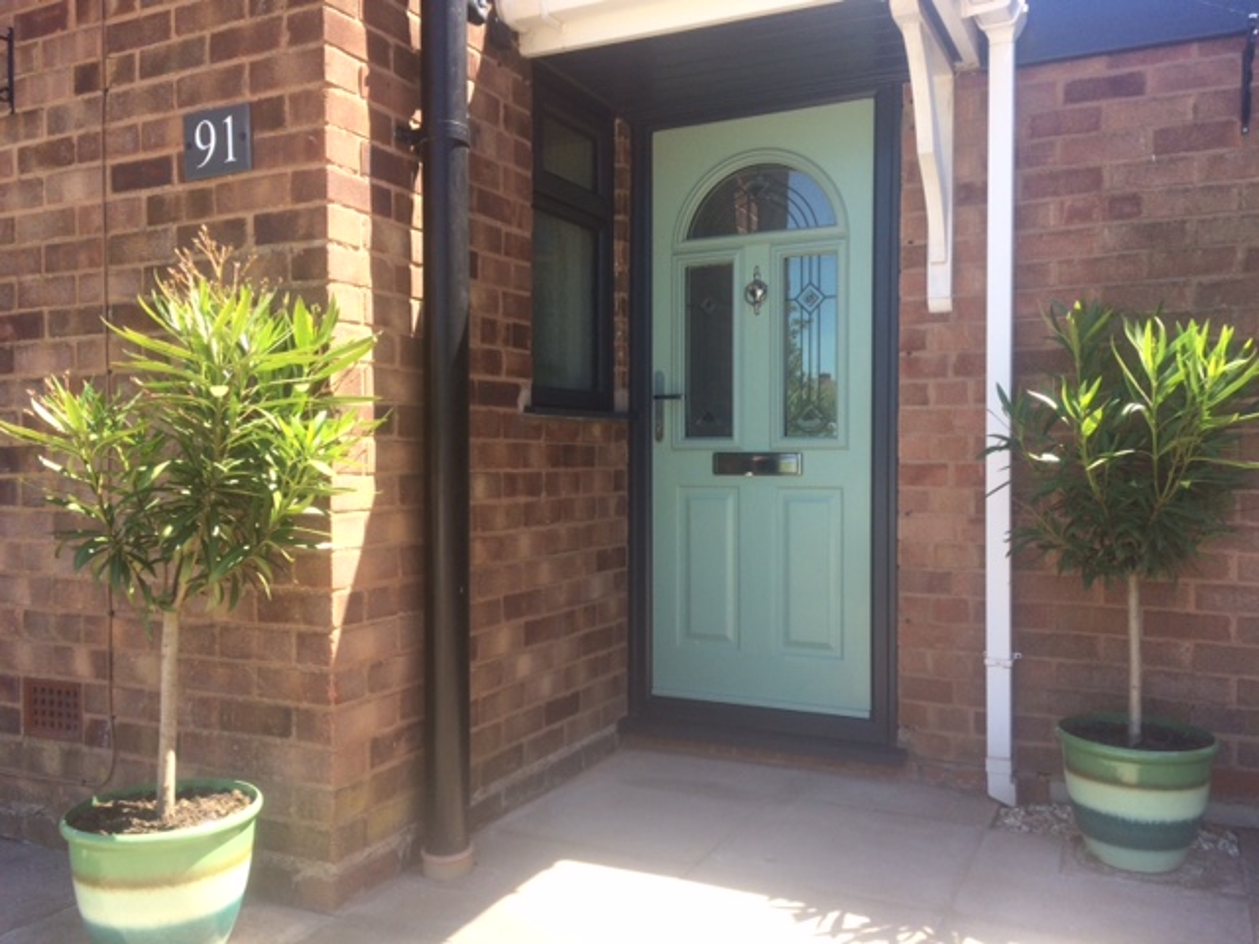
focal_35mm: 29
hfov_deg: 61.7
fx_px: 1055
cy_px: 472
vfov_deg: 48.2
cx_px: 630
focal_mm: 4.15
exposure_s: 1/406
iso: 32
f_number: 2.2
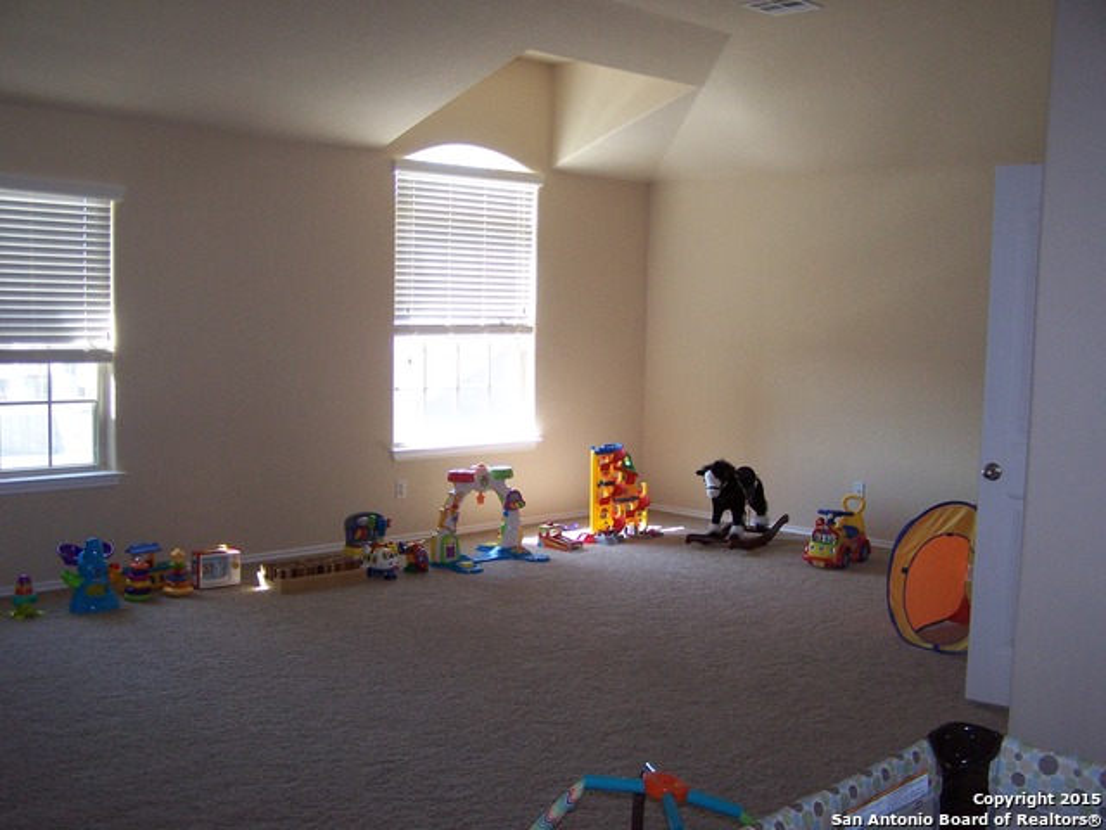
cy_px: 415
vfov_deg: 37.7
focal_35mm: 38
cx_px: 553
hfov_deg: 49.0
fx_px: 1214
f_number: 2.8
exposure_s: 1/60
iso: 140
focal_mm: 6.3
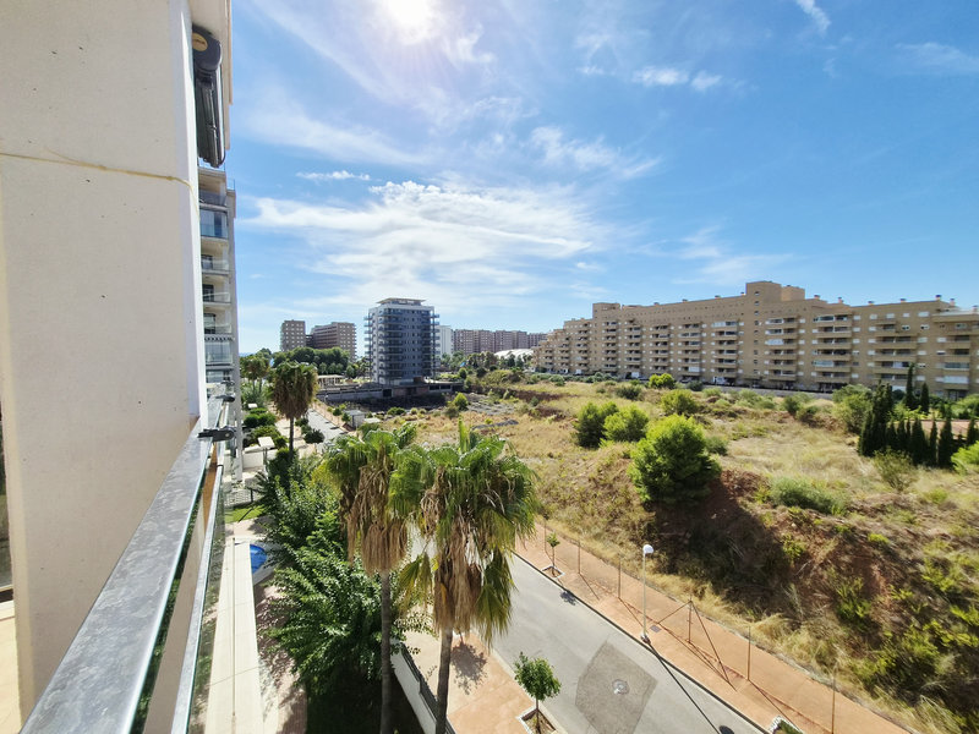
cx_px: 490
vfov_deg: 89.9
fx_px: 368
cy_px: 367
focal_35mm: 13
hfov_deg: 106.2
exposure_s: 1/5392
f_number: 2.2
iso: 50
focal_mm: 1.7
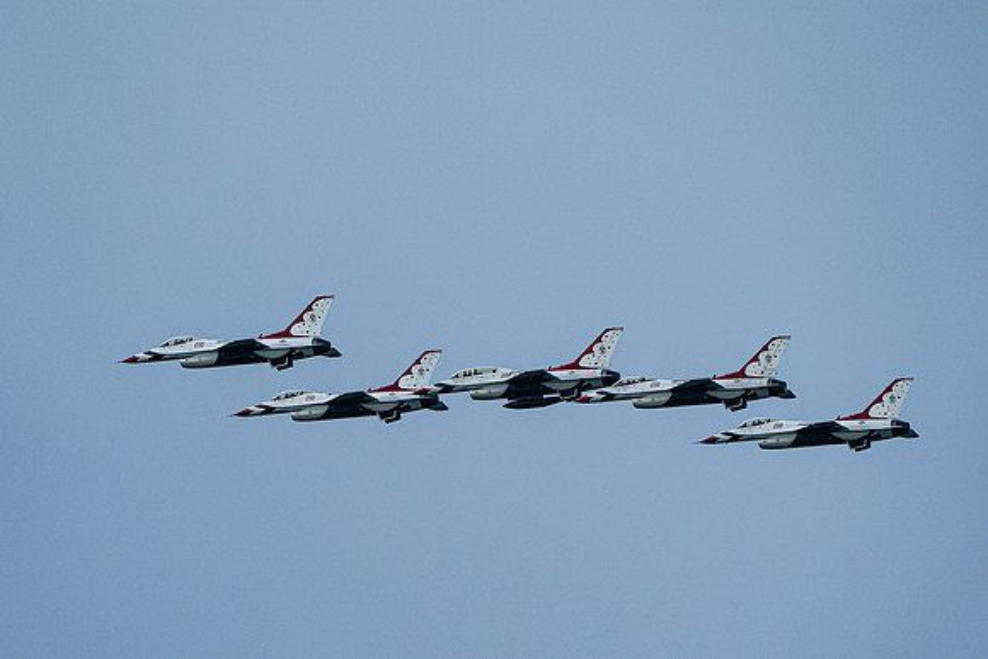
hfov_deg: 3.8
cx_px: 484
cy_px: 451
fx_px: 15019
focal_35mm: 547
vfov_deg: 2.5
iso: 800
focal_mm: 400
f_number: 10
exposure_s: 1/1600
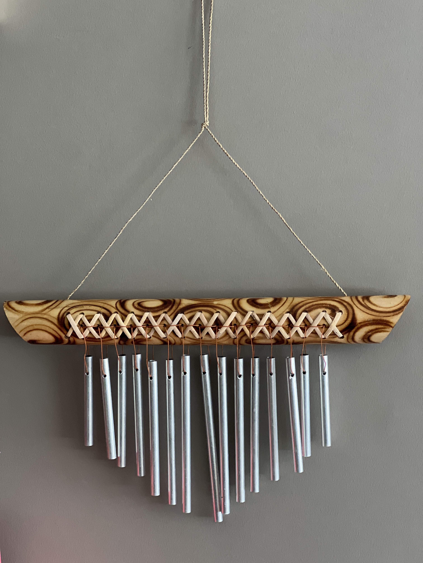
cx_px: 212
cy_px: 282
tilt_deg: -5.3
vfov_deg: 25.3
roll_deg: +0.1
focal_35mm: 77
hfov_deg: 19.1
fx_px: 1255
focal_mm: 9
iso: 250
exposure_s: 1/73
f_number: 2.8
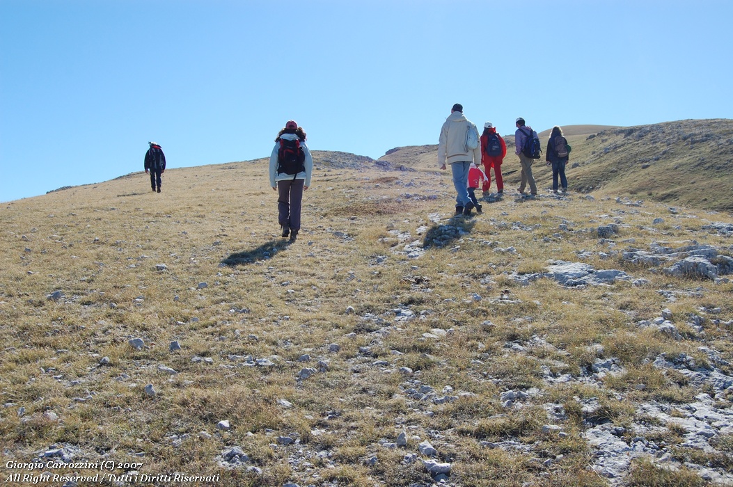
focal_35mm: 45
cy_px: 244
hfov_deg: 43.6
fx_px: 915
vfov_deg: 29.8
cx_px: 366
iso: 200
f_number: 9
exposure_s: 1/320
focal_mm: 30
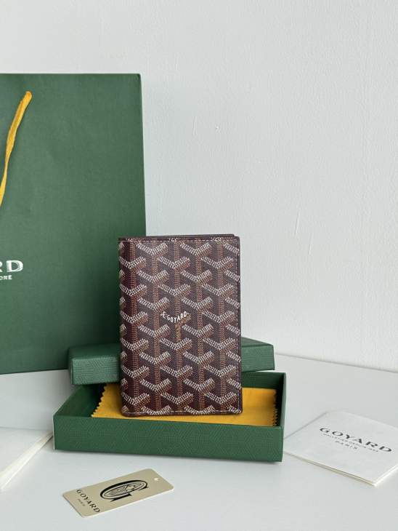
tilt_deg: -11.4
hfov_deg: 30.3
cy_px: 266
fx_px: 735
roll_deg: +0.0
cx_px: 199
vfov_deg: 39.6
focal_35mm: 48
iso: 64
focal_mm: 6.76
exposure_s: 1/121
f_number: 1.78
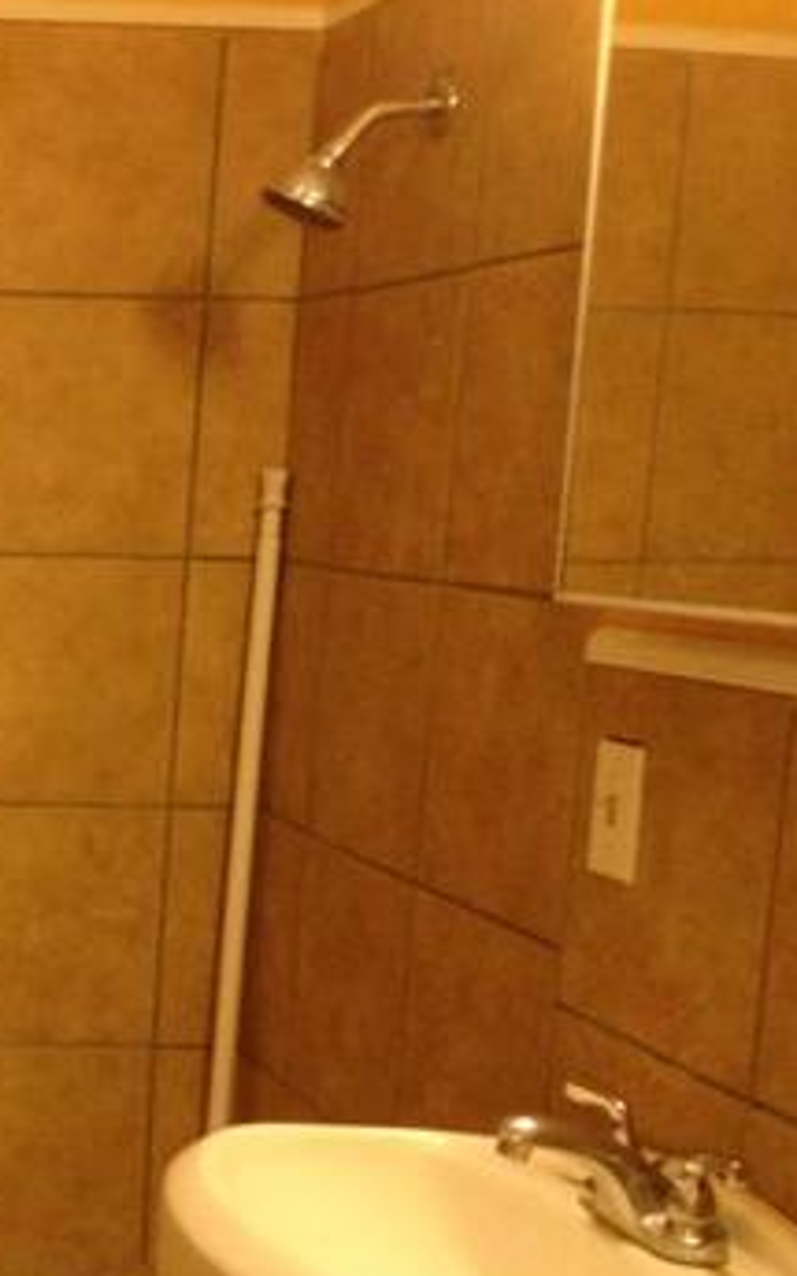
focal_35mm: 65
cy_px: 820
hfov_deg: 18.1
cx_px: -354
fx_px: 2259
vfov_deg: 31.3
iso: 250
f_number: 2.4
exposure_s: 1/20
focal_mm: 4.12
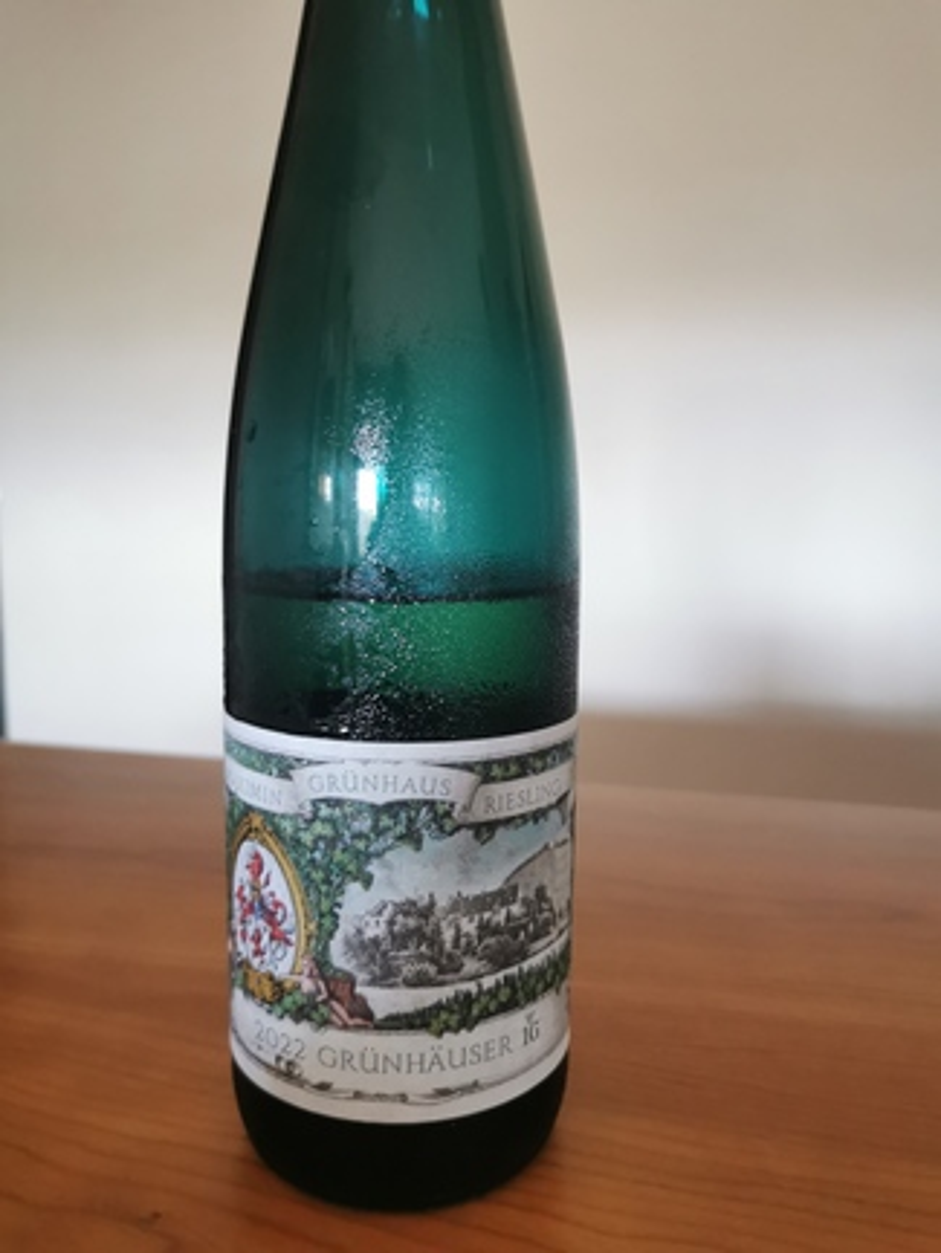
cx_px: 470
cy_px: 626
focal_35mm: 27
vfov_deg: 65.3
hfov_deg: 51.4
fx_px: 978
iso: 400
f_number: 1.8
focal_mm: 5.58
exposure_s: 1/50
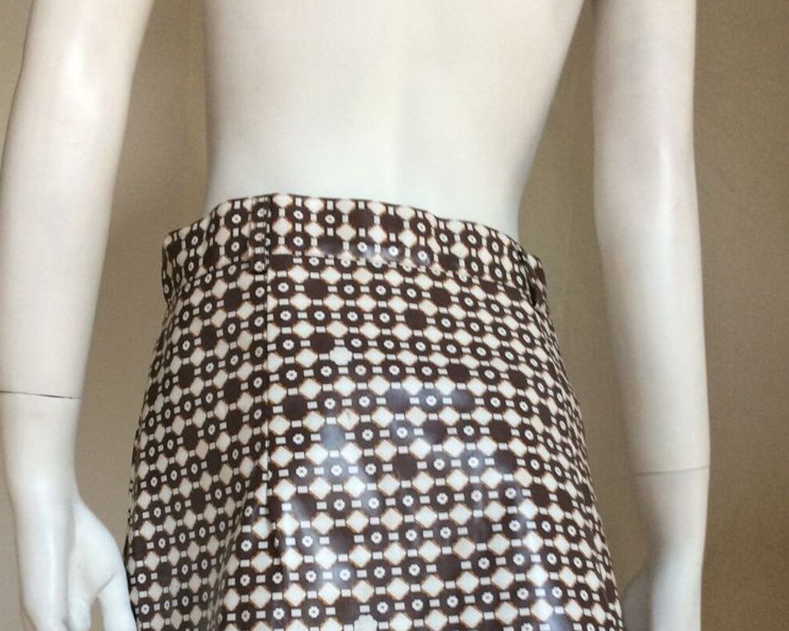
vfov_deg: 34.3
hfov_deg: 43.8
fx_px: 981
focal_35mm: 42
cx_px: 393
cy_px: 524
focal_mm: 3.3
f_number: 2.4
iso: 80
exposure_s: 1/25
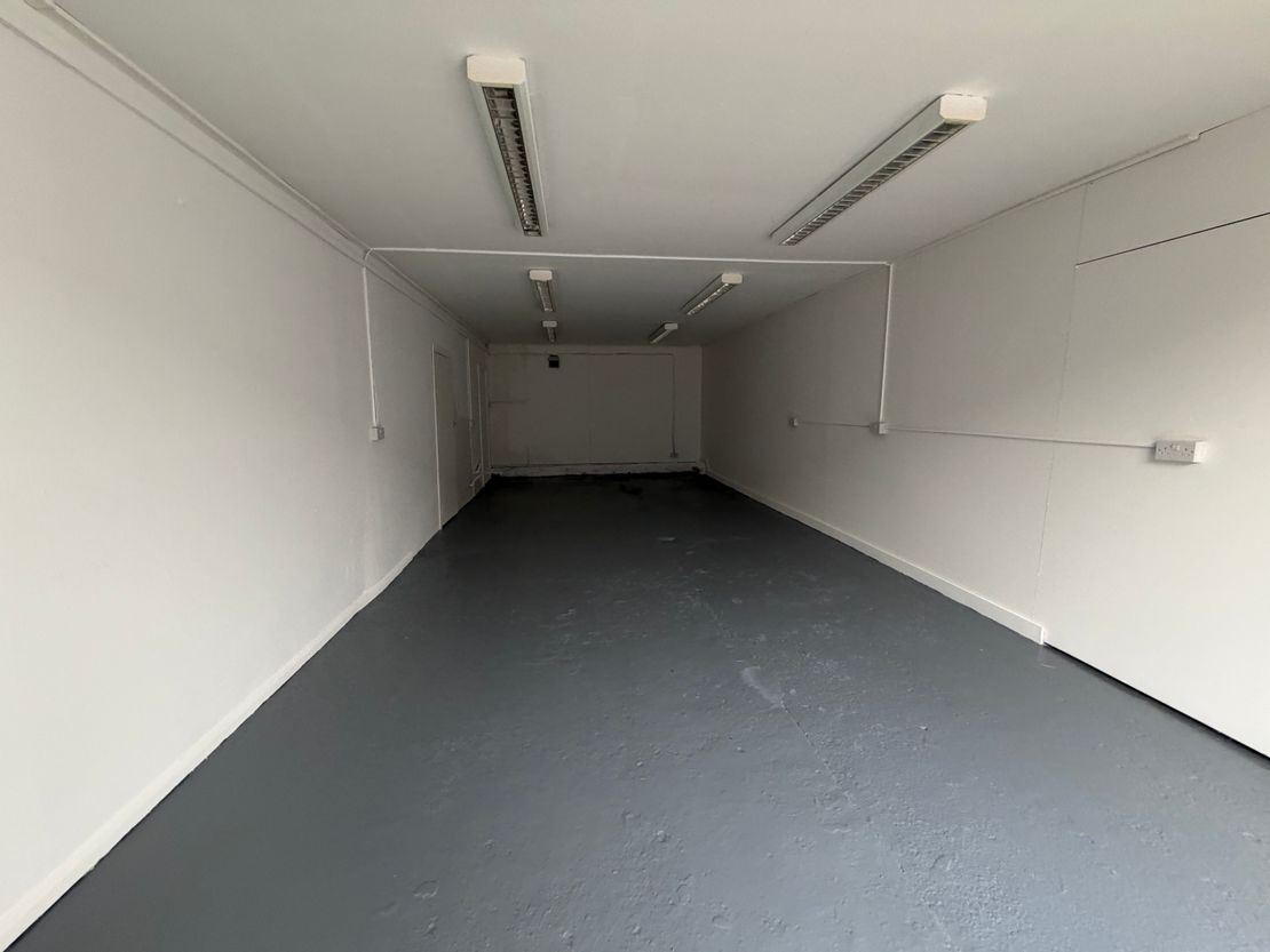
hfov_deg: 102.1
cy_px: 476
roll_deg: -0.7
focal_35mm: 14
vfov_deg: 85.7
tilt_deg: -7.3
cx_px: 635
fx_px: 514
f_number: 2.2
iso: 320
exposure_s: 1/87
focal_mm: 2.22
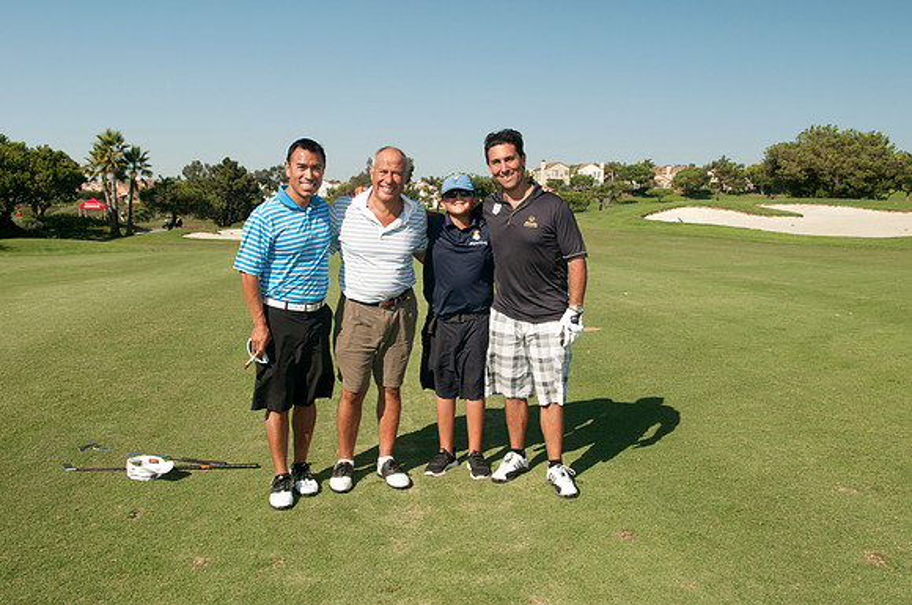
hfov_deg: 55.2
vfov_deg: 38.3
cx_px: 456
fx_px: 873
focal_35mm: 34
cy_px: 302
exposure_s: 1/200
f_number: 7.1
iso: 200
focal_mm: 23
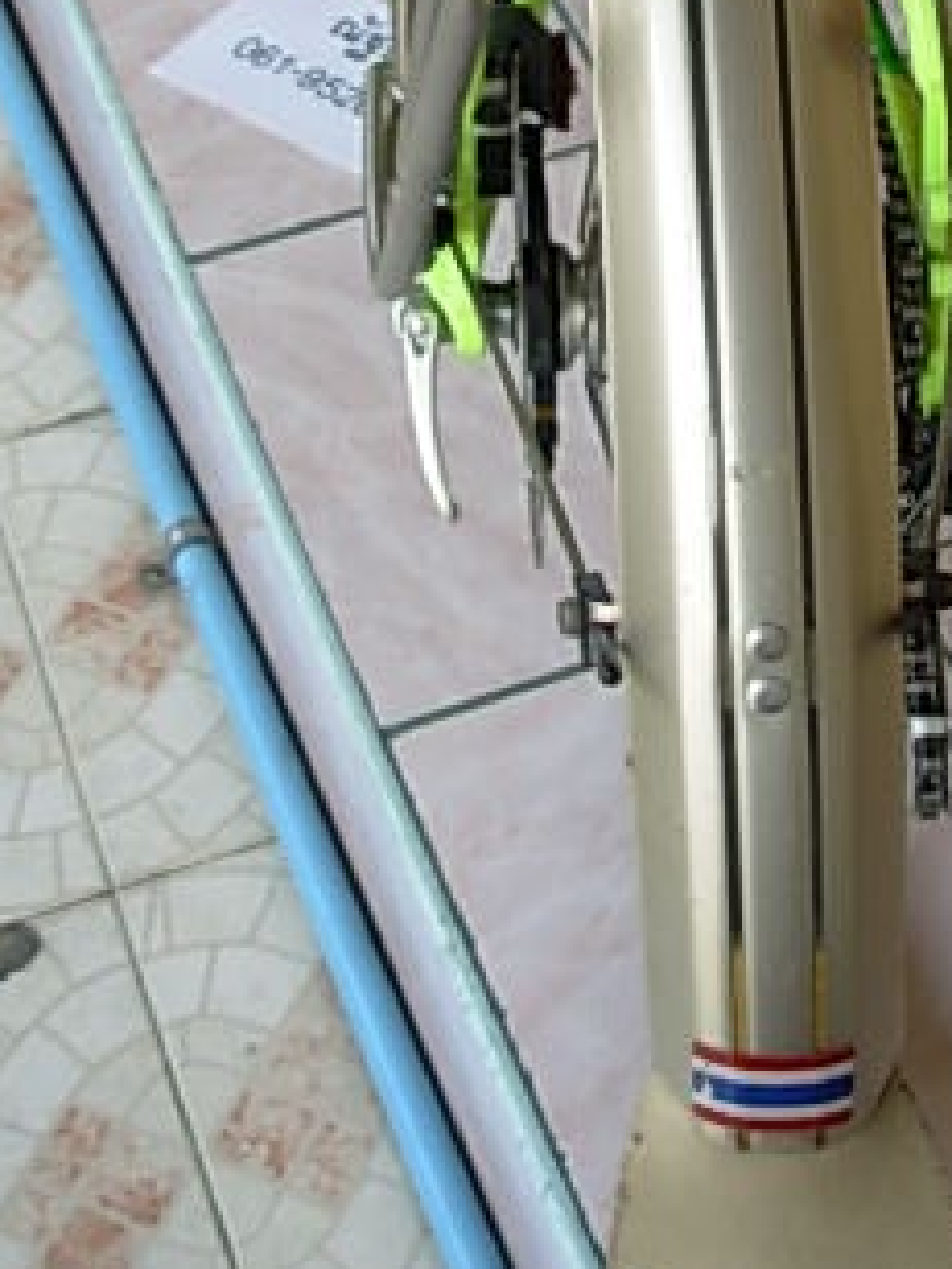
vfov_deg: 24.2
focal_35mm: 79
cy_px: 206
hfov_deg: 18.6
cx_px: 684
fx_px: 2897
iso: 50
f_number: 2.9
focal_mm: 6.3
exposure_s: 1/46.6
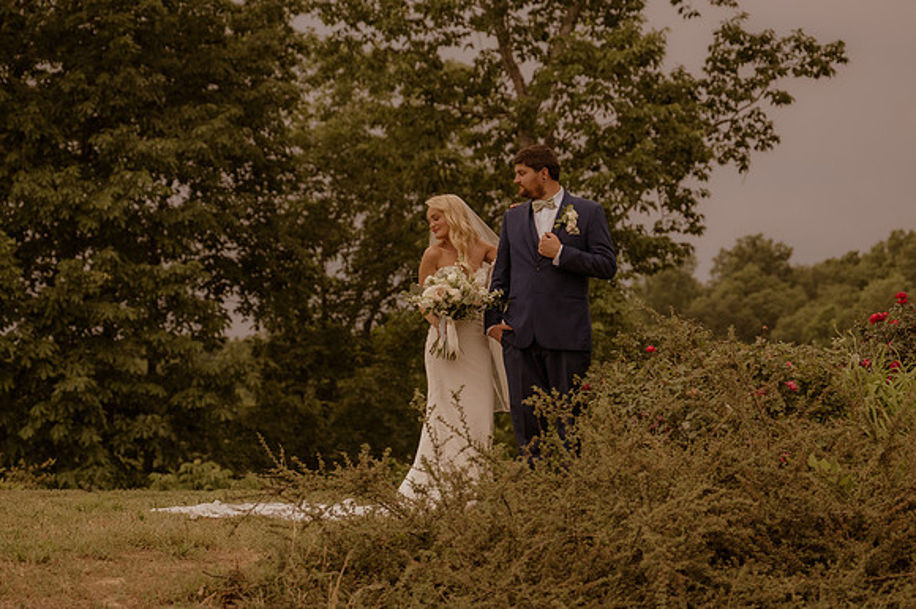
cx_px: 458
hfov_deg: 19.5
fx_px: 2670
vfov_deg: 13.0
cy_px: 304
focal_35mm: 105
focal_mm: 70
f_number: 3.2
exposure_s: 1/1250
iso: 1000
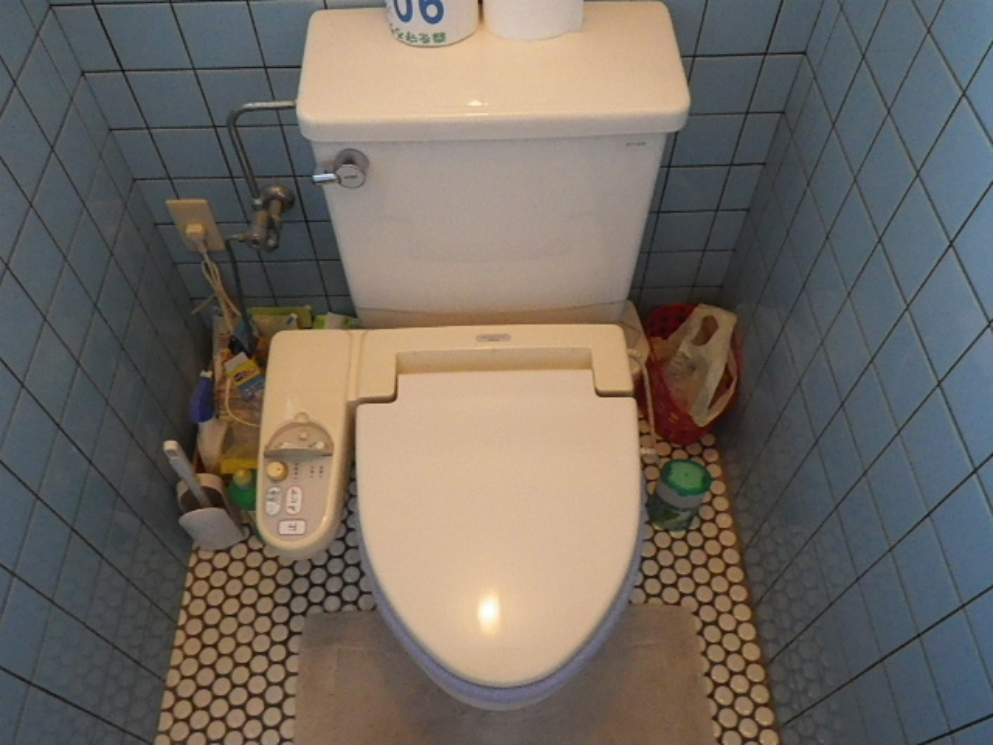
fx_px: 803
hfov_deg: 63.4
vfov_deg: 49.7
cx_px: 496
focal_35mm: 28
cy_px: 372
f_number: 3.5
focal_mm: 5
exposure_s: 1/30
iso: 800
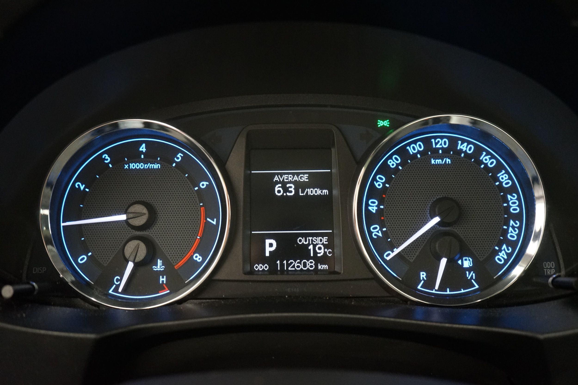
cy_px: 192
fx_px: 498
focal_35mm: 31
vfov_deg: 42.3
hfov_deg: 60.3
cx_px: 289
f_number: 3.5
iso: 4000
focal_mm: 31
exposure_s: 1/60
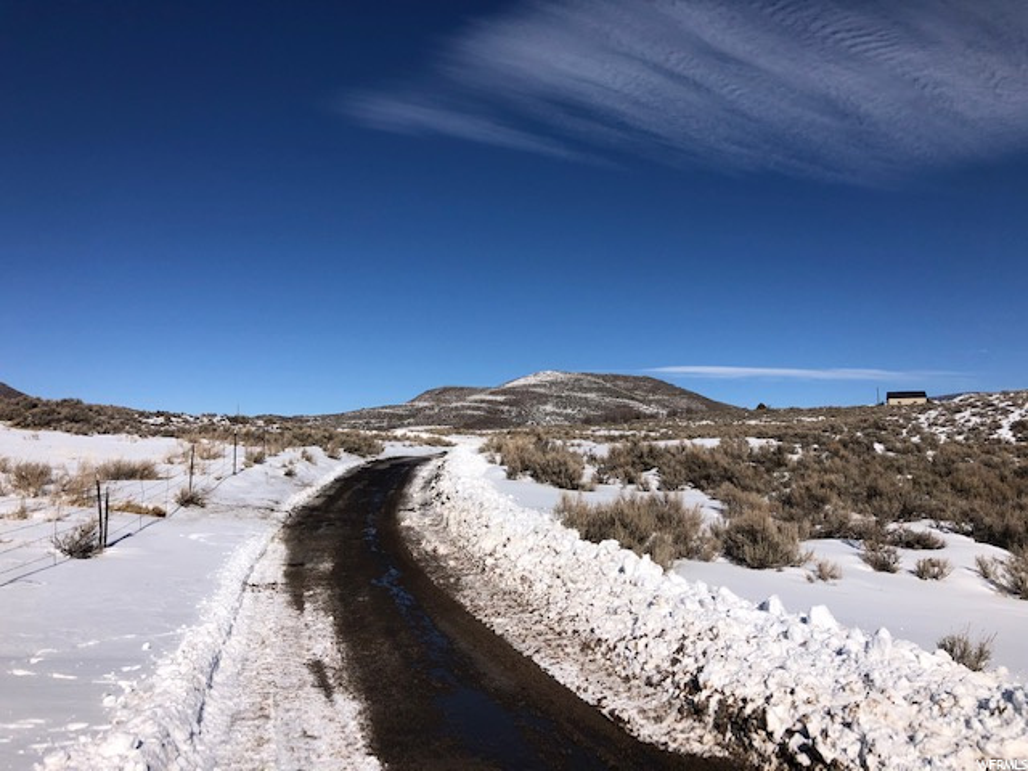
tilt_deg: +6.6
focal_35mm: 28
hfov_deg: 63.4
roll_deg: +0.7
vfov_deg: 49.7
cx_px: 514
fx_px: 832
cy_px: 386
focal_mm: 3.99
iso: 25
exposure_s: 1/6098
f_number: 1.8
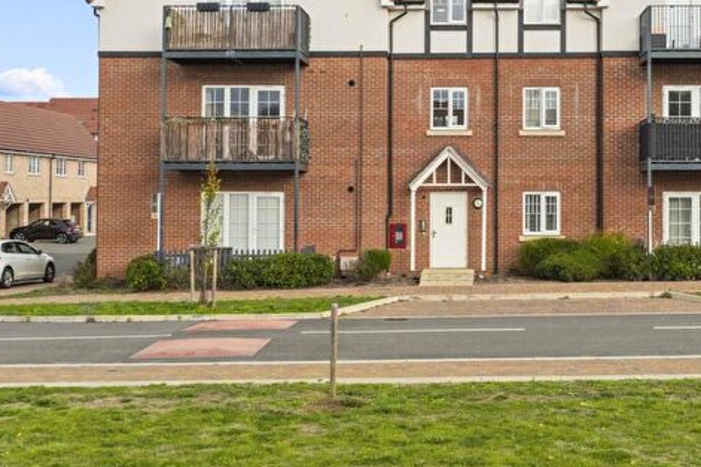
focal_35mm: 52
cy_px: 148
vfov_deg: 25.8
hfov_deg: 37.9
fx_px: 1012
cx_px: 455
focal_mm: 35
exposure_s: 1/100
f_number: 7.1
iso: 320
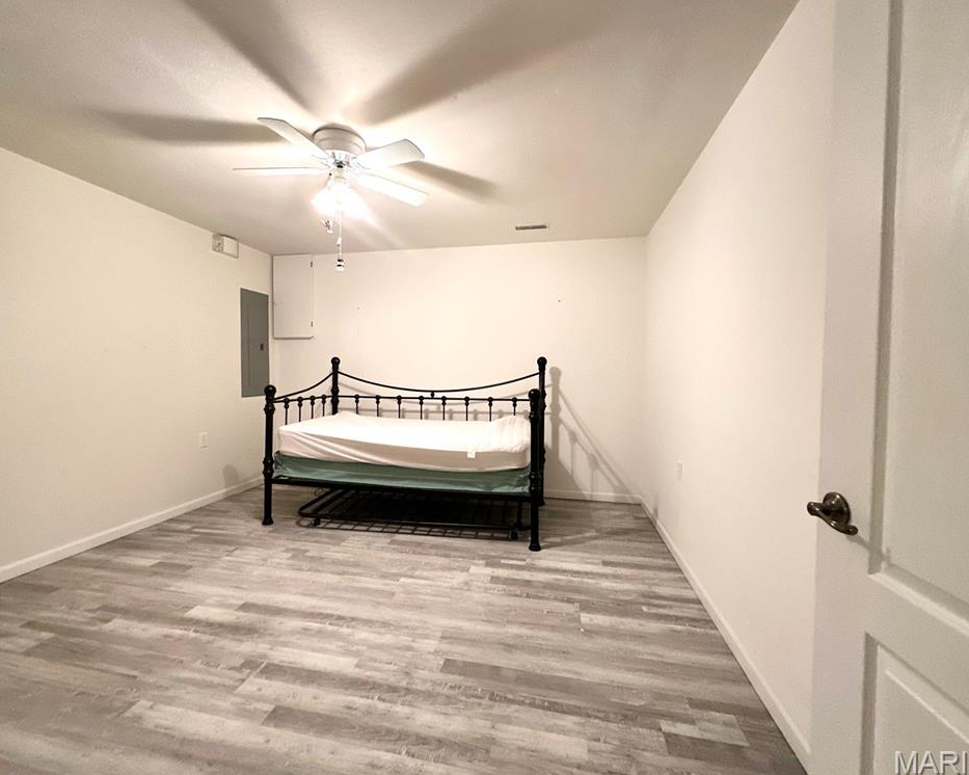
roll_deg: -0.2
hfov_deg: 96.8
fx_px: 430
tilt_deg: -2.3
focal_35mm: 15
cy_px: 385
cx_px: 466
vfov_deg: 84.0
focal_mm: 2.22
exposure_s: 1/60
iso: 500
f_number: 2.2
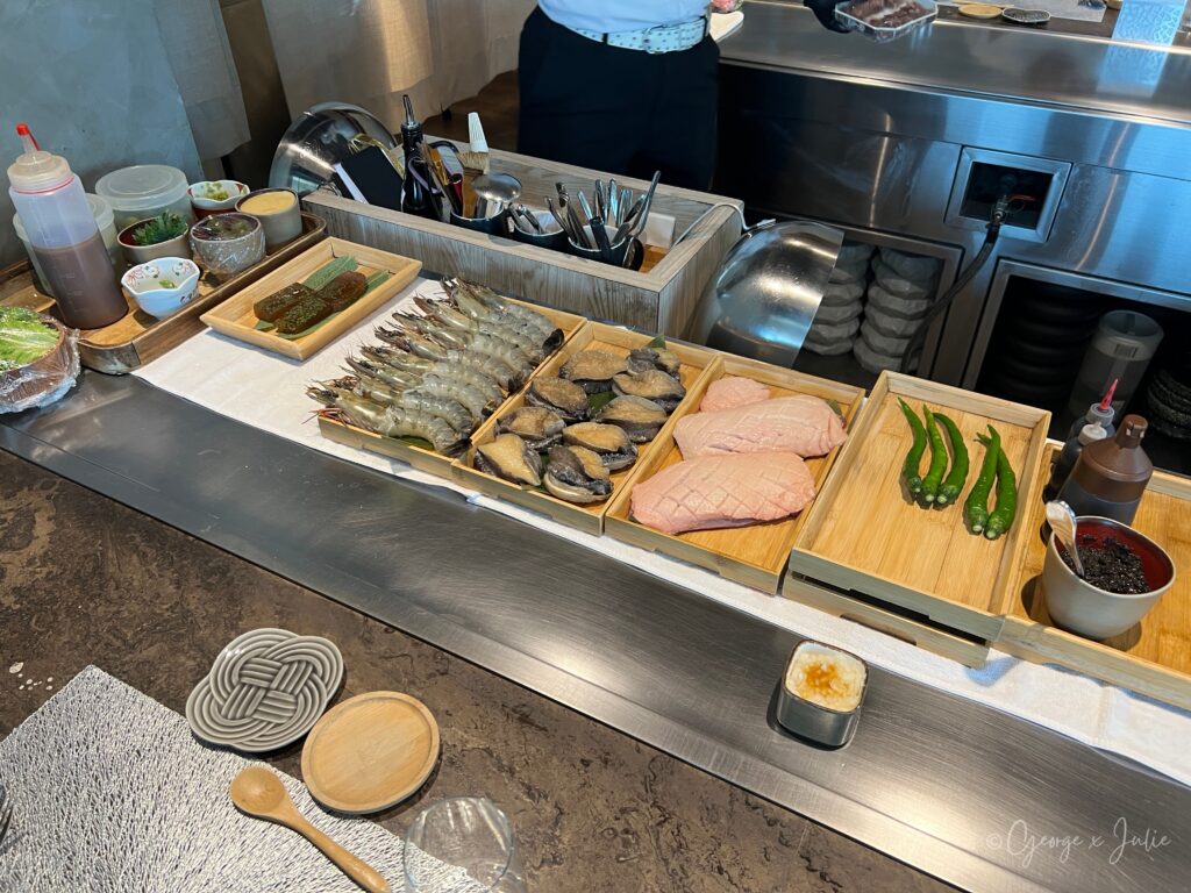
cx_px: 596
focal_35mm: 26
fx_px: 895
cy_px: 446
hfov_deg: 67.3
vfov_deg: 53.1
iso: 125
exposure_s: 1/72
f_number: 1.5
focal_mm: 5.7
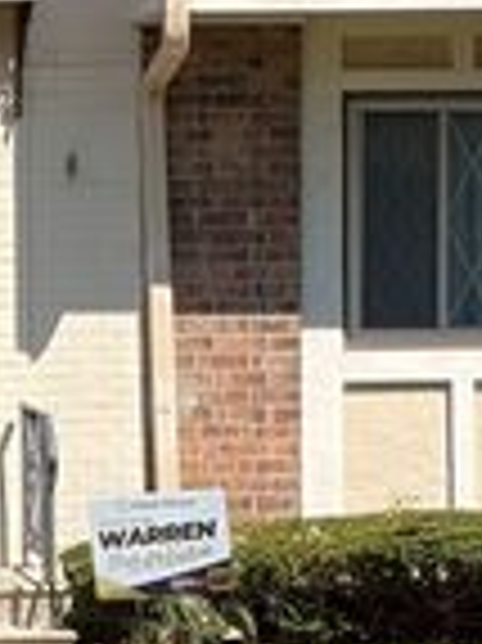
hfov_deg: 6.1
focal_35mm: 242
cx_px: -149
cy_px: 475
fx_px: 4500
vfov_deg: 8.2
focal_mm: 5.96
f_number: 1.6
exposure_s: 1/1957
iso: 32
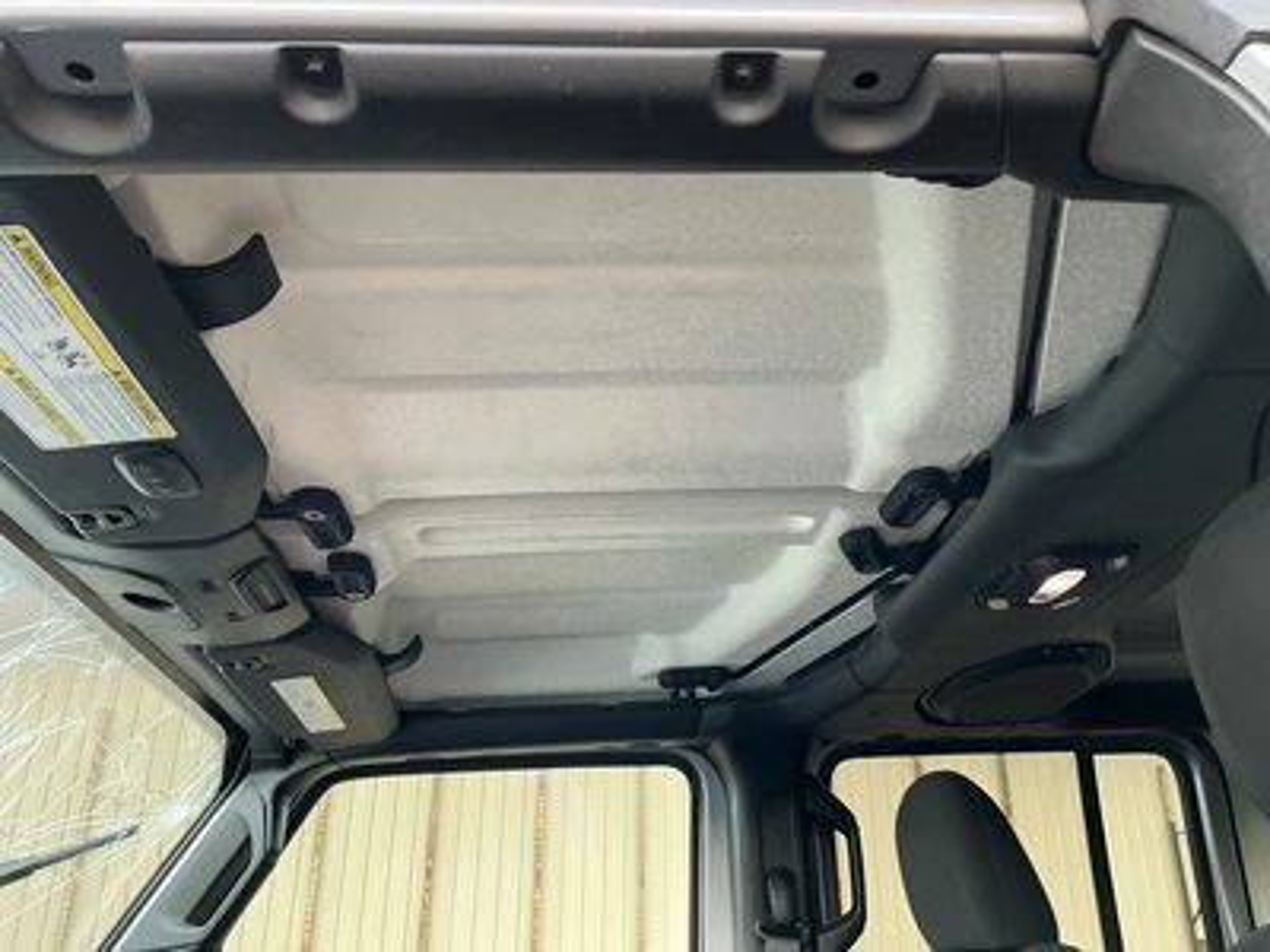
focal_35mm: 28
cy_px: 476
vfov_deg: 49.7
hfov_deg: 63.4
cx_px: 635
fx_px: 1027
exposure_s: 1/60
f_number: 1.8
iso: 125
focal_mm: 3
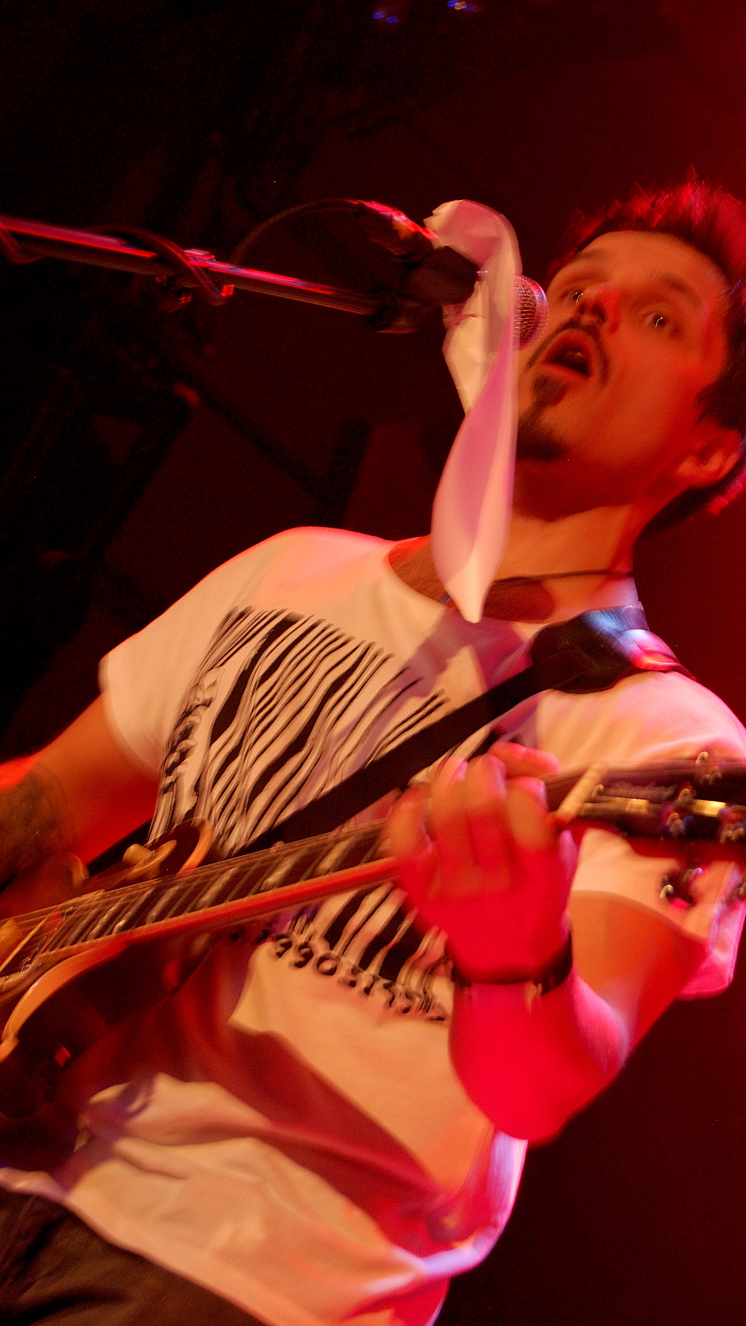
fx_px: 3042
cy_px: 662
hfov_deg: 14.0
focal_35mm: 87
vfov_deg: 24.6
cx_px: 403
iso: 900
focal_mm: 55
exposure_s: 1/8
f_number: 5.6
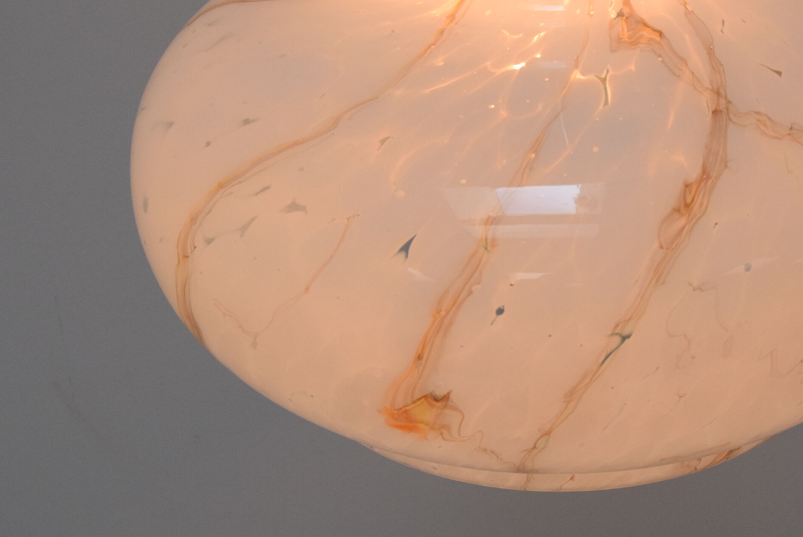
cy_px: 161
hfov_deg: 28.2
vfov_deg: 19.1
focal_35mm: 71
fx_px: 1585
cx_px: 560
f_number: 9
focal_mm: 30
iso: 1600
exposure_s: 1/320
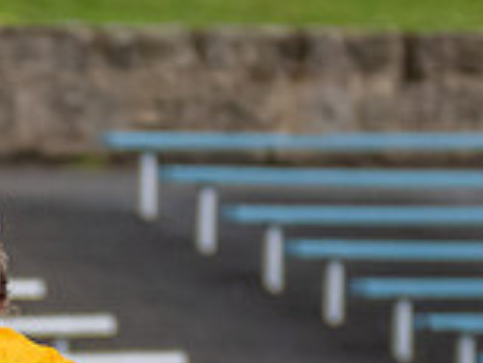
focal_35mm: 1942
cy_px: 553
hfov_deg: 1.0
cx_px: -213
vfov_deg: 0.8
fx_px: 27118
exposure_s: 1/1600
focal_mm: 260
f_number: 5.6
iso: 1250
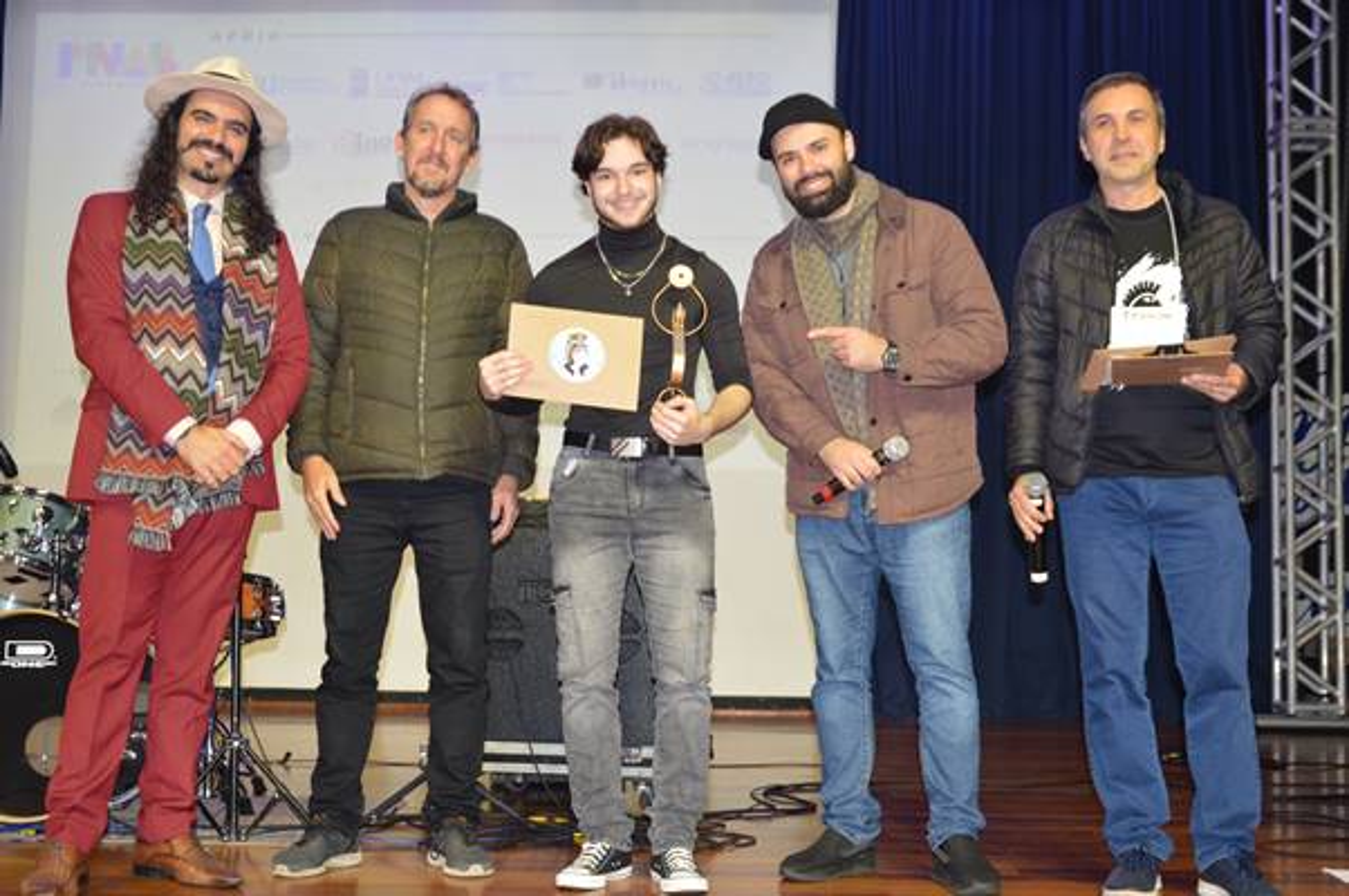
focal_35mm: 48
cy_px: 448
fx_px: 1797
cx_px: 674
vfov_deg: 28.0
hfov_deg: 41.2
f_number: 4.2
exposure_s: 1/60
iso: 800
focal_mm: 32
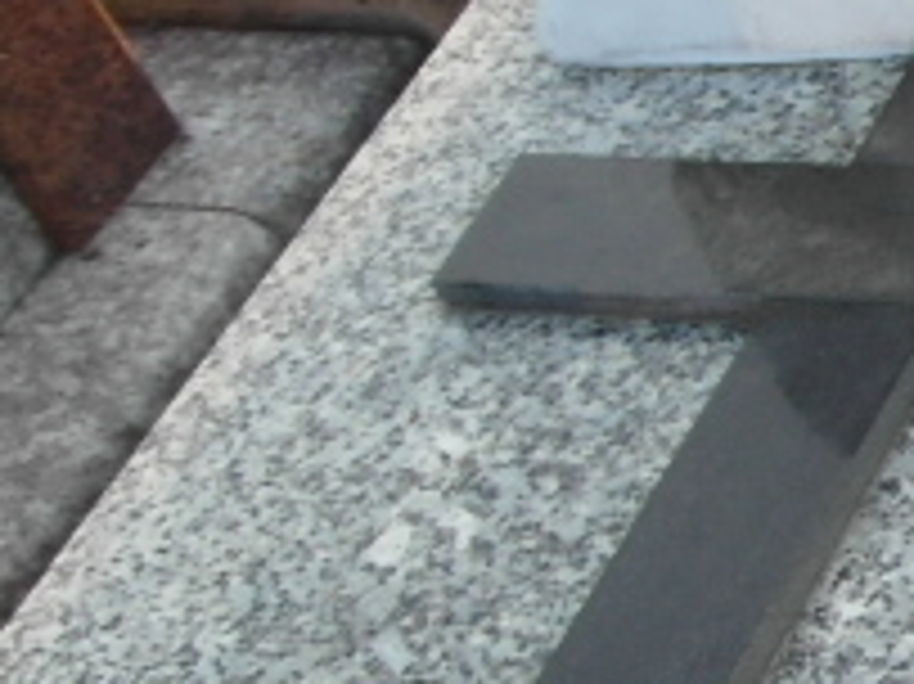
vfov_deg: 12.2
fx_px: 3193
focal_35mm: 121
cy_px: 392
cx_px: 2076
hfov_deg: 13.0
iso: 80
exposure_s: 1/90
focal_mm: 5.2
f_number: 3.4
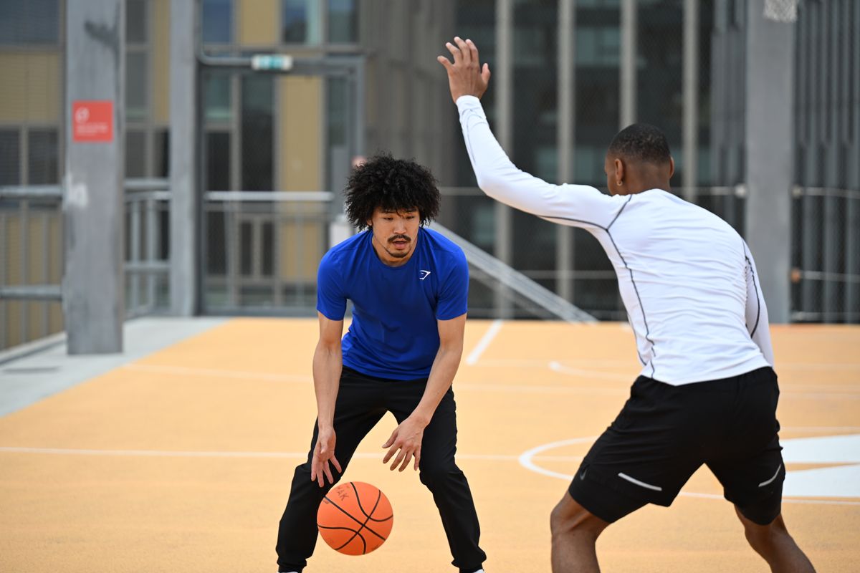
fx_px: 2866
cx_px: 430
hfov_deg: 17.1
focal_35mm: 120
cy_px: 286
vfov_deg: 11.4
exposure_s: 1/1000
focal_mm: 120
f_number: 2.8
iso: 100
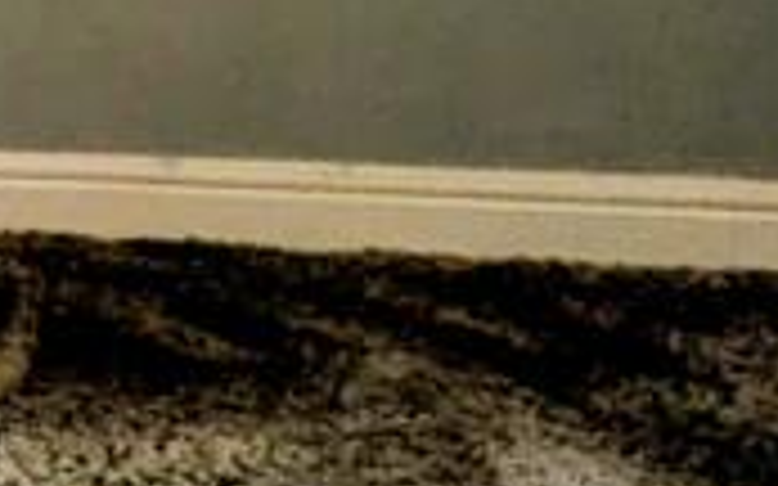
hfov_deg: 13.5
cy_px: -308
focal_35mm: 88
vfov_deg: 13.7
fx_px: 1865
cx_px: -1255
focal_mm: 1.83
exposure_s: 1/100
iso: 98
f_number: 2.2
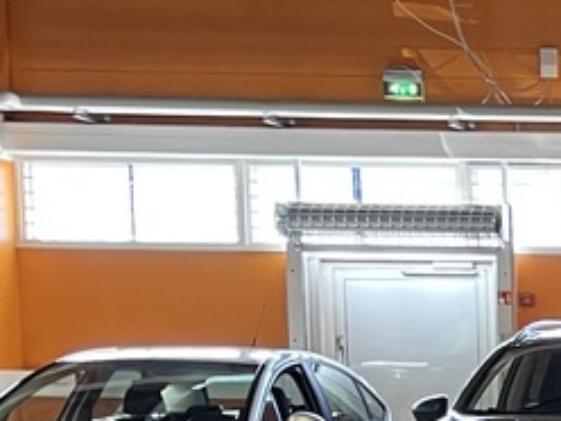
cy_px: 598
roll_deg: -0.2
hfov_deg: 11.2
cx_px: 1283
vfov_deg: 9.6
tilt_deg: -5.9
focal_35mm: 151
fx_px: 2447
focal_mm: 5.1
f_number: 1.6
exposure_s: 1/50
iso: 100
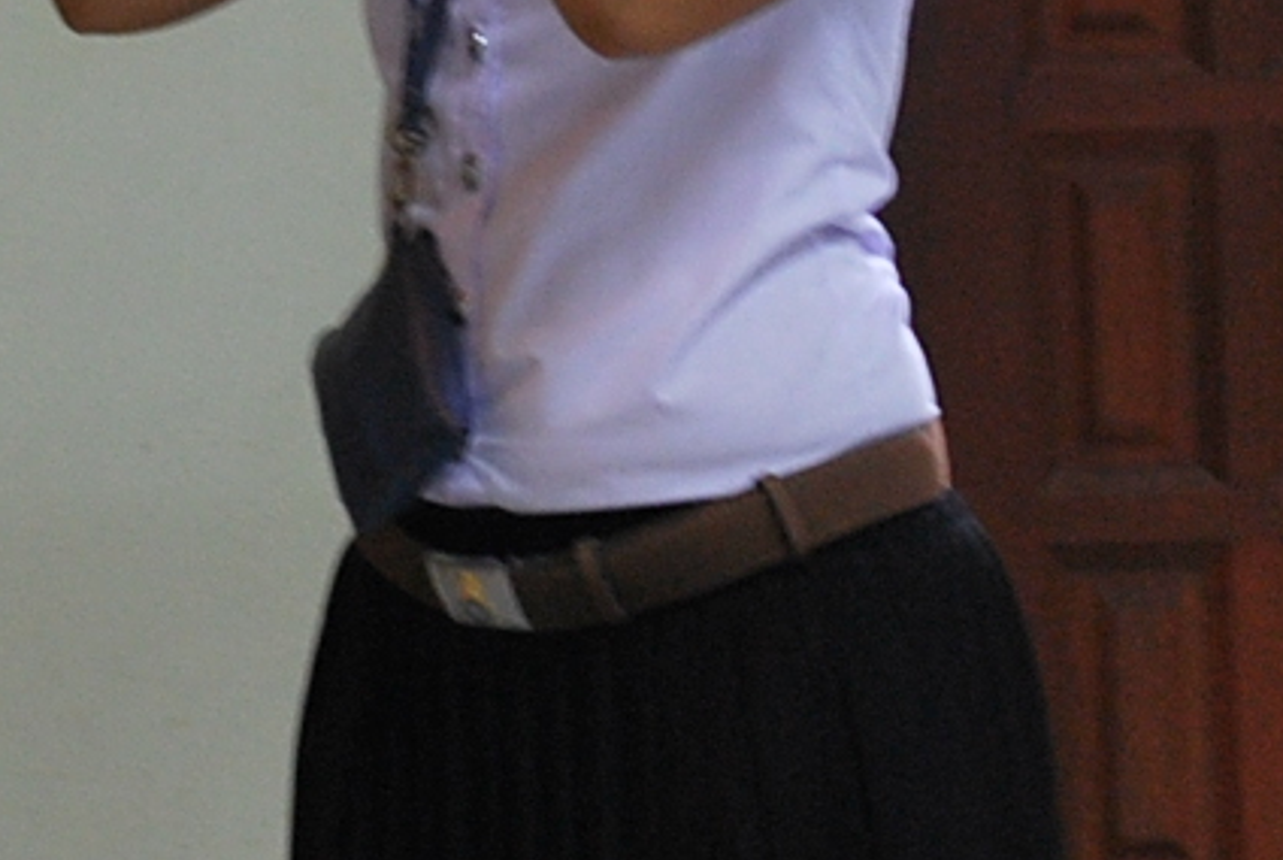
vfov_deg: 3.6
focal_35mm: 376
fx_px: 13429
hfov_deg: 5.4
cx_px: -536
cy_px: -566
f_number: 5.6
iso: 400
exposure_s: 1/10
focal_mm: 55
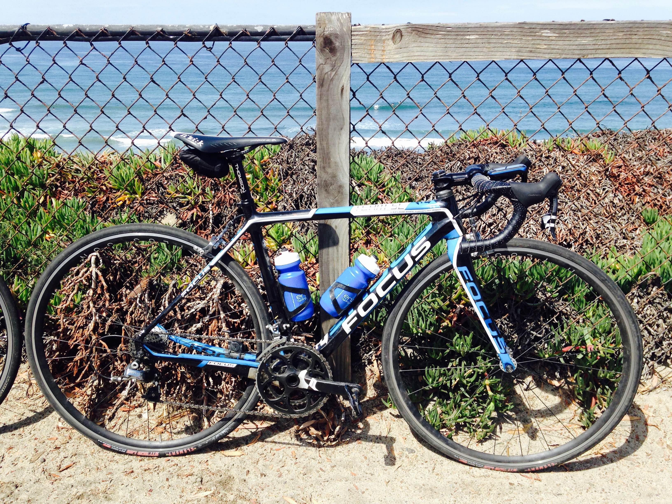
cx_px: 336
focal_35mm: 33
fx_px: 641
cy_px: 252
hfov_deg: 55.4
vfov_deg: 42.9
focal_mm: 4.12
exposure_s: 1/1022
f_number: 2.4
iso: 50
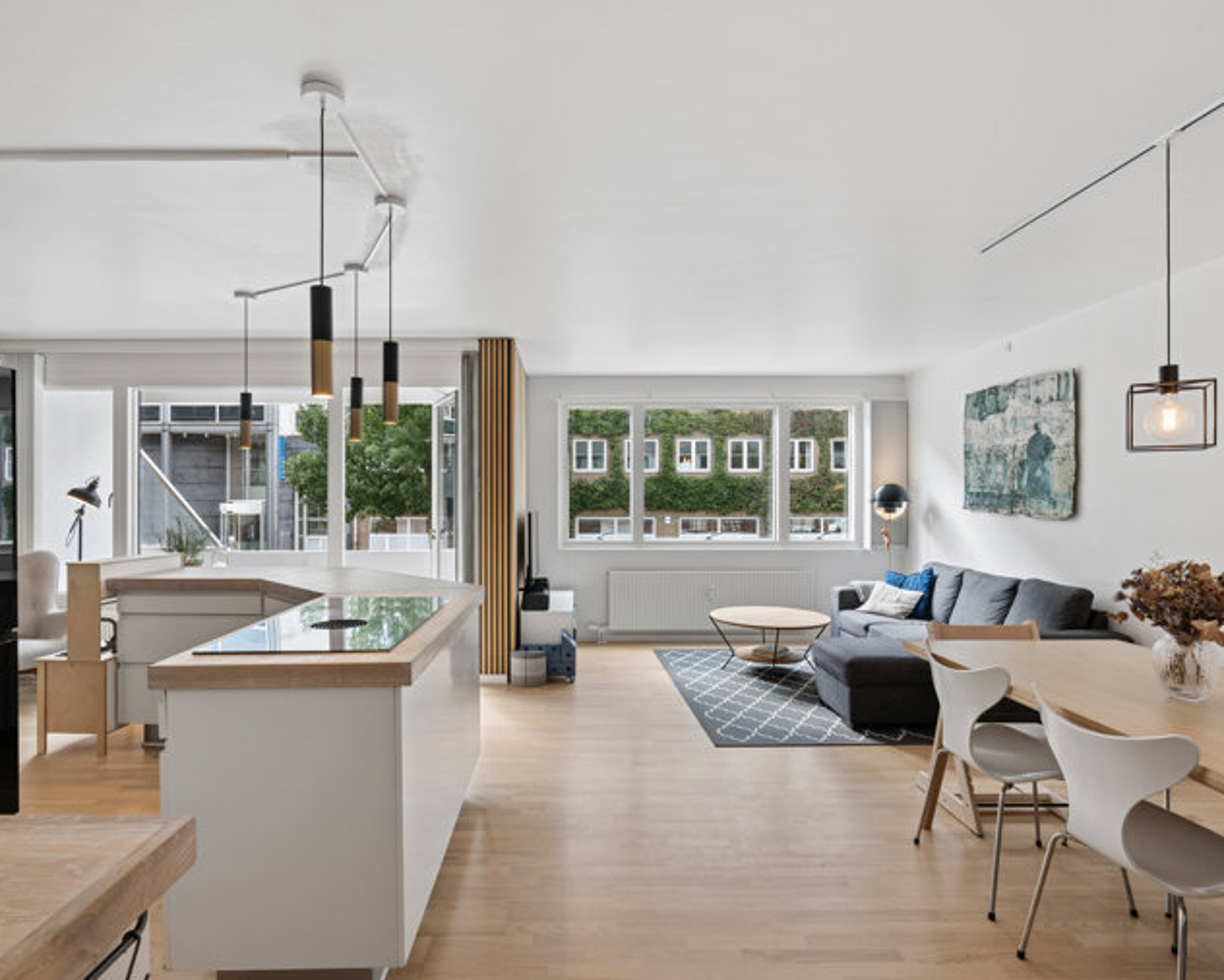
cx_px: 579
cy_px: 512
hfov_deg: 83.2
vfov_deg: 70.8
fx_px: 689
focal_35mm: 19
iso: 125
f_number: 11
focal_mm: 16
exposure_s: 1/8
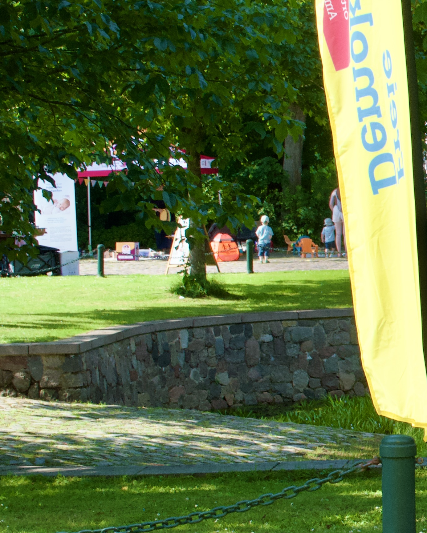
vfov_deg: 15.2
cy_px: 271
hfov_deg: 11.4
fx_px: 2006
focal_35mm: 127
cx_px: 715
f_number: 8
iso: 400
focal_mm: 26
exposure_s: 1/125
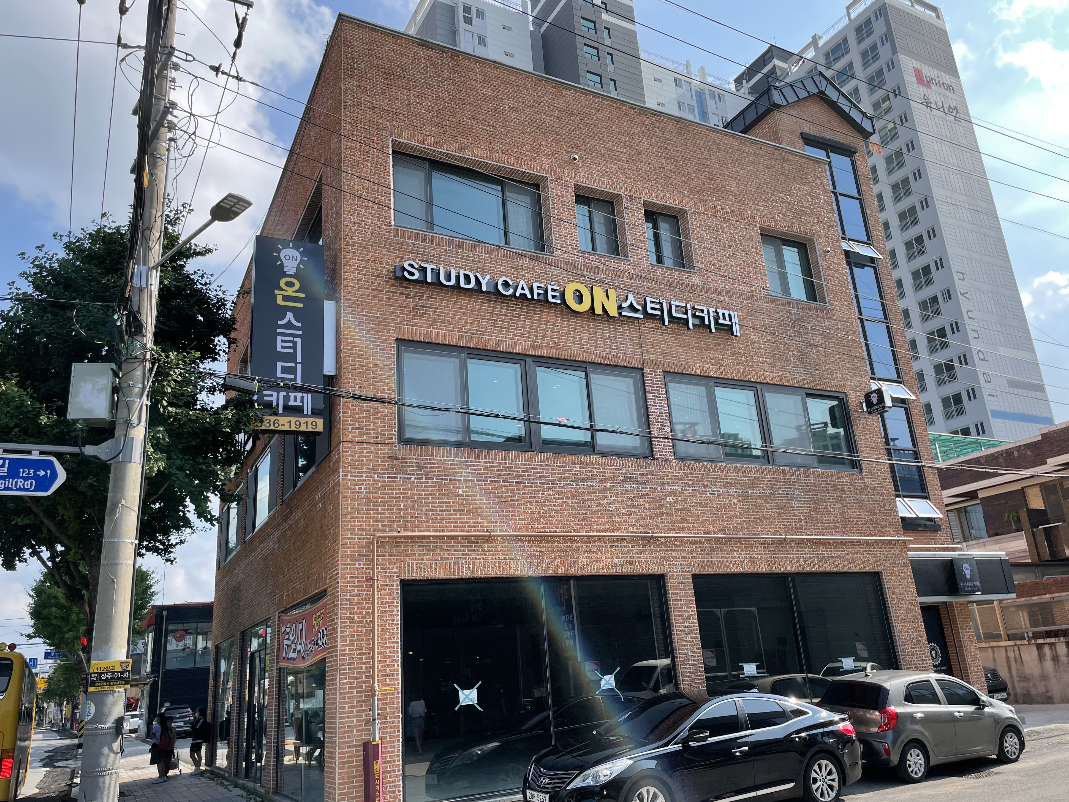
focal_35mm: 27
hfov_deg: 65.3
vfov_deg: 51.4
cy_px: 396
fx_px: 834
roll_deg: +4.3
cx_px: 554
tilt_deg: +18.4
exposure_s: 1/1366
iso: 32
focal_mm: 4.2
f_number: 1.6
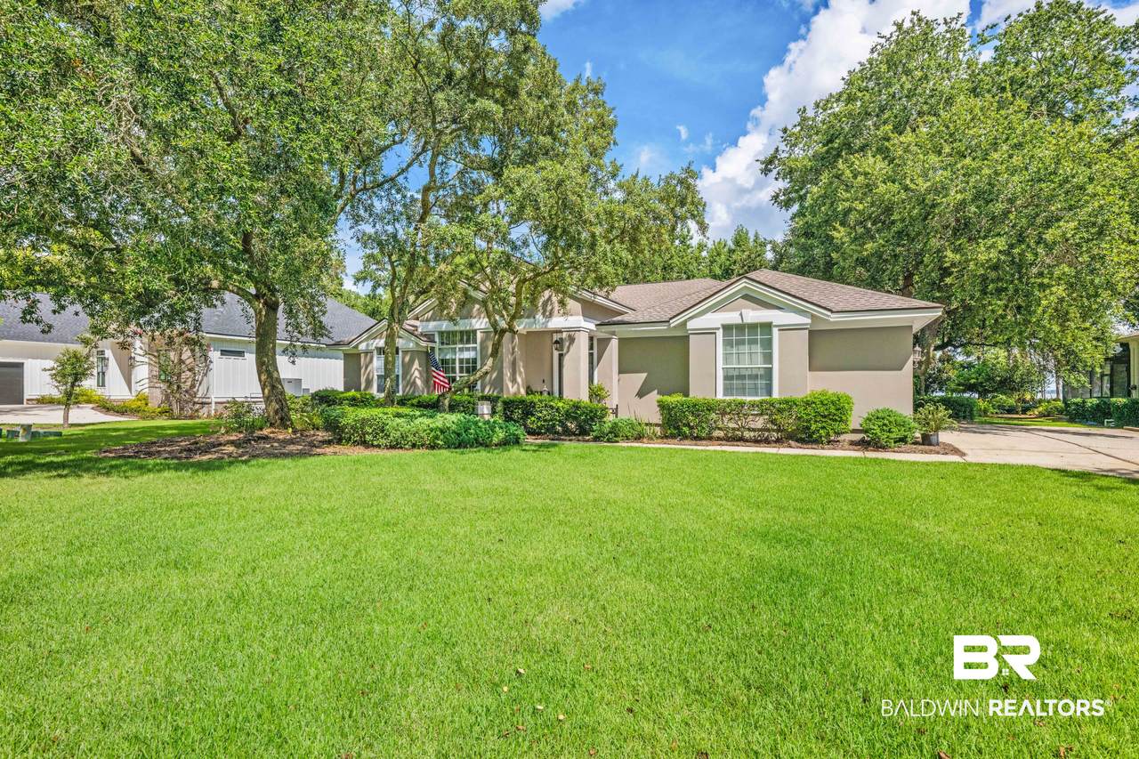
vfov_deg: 70.4
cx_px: 570
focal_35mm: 17
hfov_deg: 93.3
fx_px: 538
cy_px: 380
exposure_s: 1/800
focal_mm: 17
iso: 400
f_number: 11
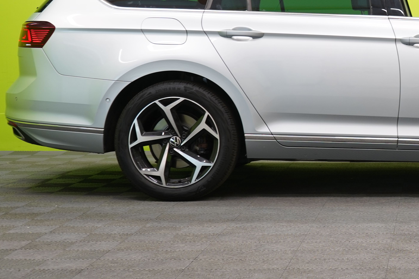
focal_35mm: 98
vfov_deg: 13.9
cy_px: 56
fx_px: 1141
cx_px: 412
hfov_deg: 20.2
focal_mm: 46
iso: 400
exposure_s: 1/30
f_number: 5
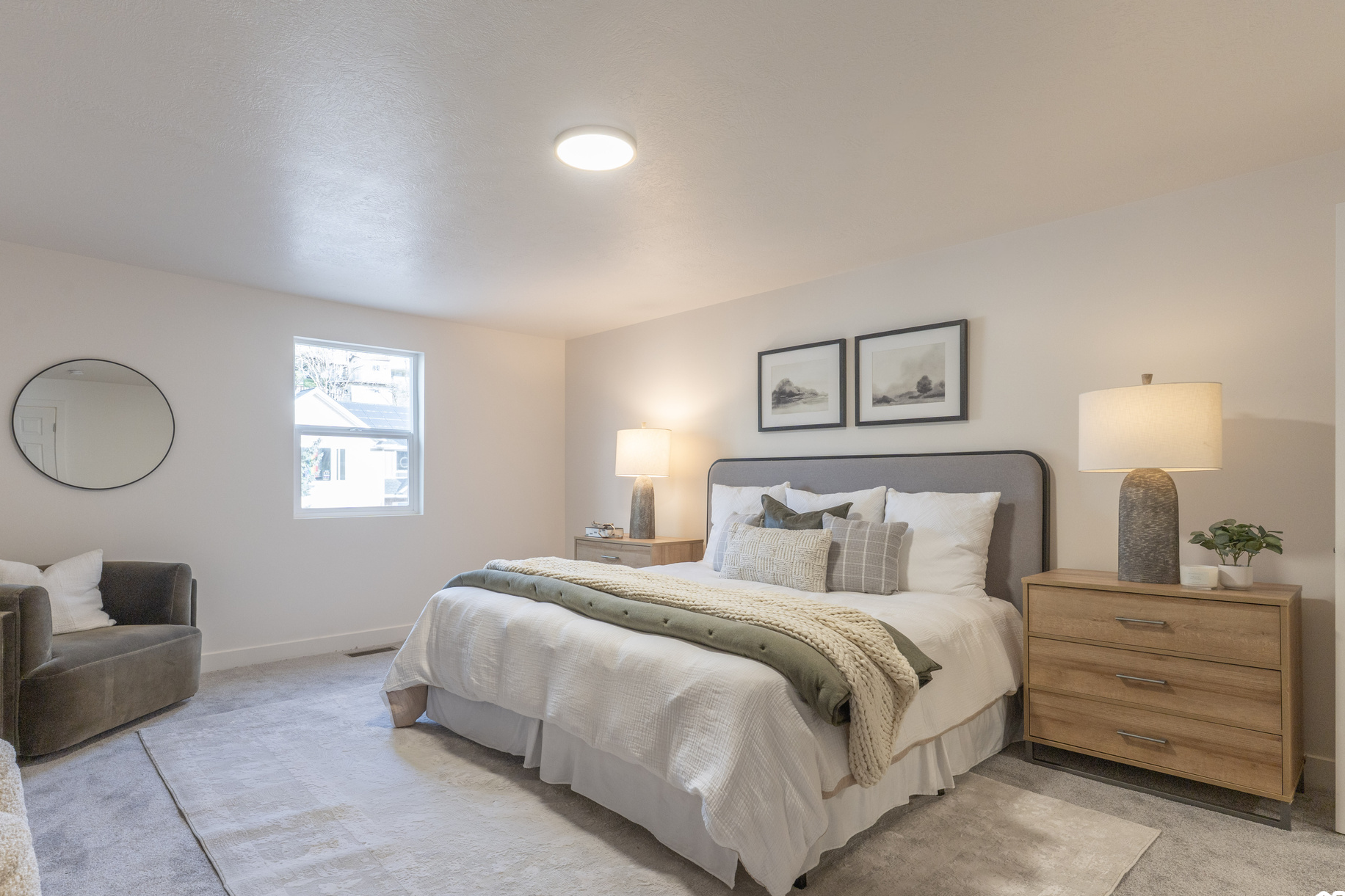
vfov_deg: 64.5
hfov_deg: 86.8
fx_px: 710
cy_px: 476
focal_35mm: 19
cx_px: 632
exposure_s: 1/20
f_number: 8
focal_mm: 17
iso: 400
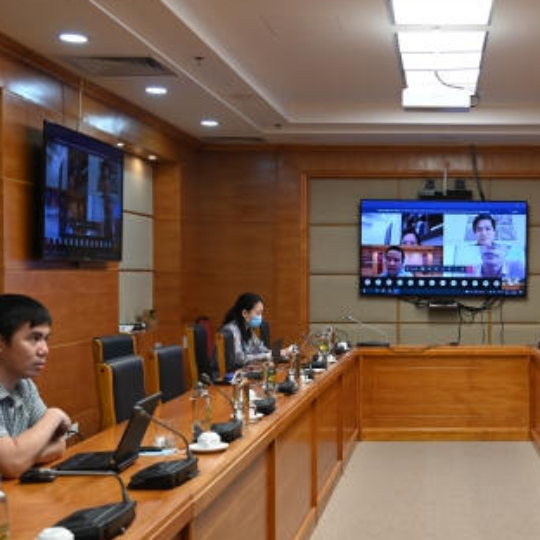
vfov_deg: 30.0
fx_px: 1006
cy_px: 278
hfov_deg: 29.2
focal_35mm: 57
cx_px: 456
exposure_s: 1/100
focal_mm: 35
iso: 1000
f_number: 5
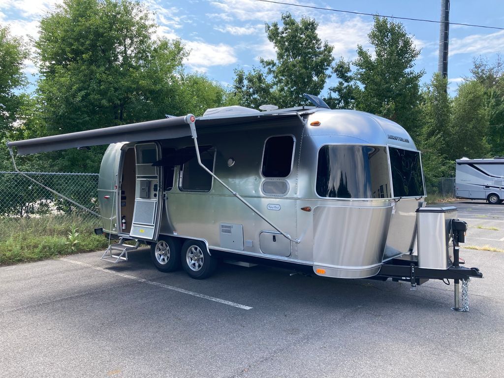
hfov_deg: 63.4
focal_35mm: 28
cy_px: 189
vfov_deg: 49.7
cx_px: 252
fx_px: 408
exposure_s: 1/571
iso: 20
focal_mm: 3.99
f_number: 1.8
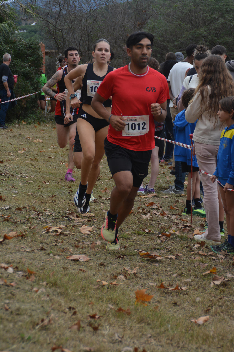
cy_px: 176
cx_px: 117
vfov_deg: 14.0
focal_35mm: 147
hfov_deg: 9.3
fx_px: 1433
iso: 400
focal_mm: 98
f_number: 5.6
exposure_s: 1/500
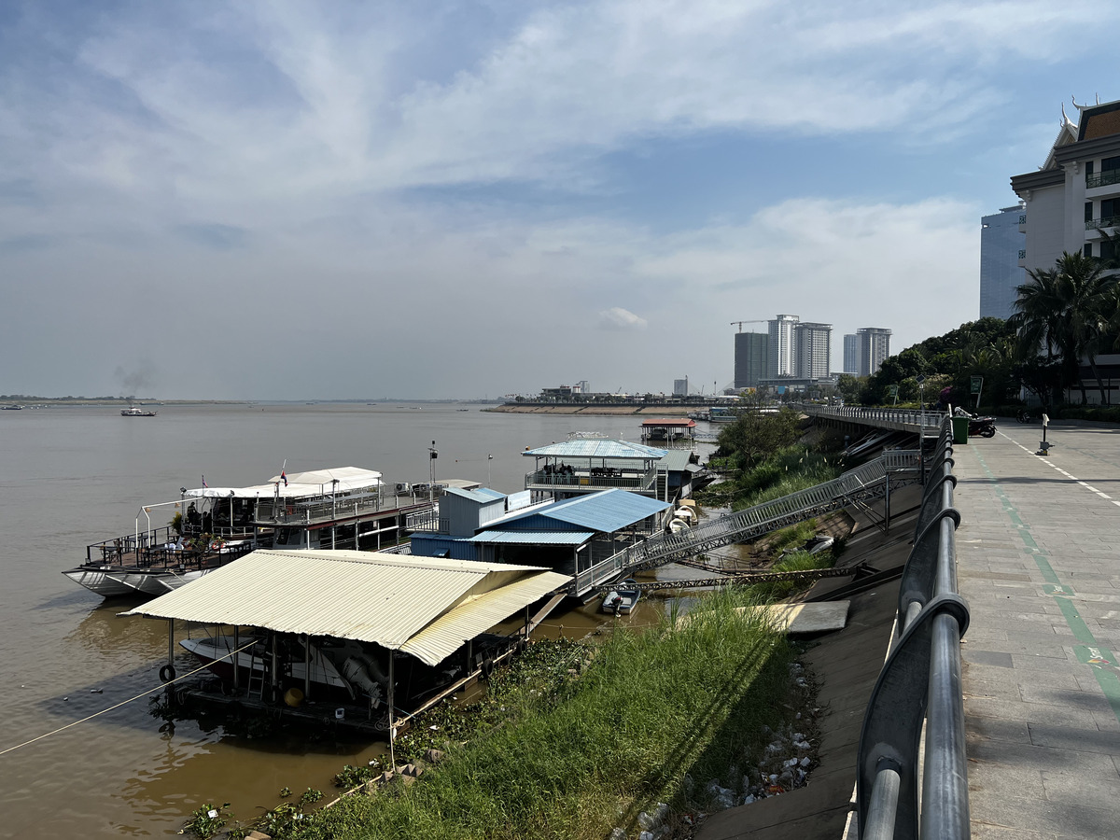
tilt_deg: -0.9
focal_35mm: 26
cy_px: 420
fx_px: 841
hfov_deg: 67.3
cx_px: 560
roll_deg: +0.5
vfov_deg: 53.1
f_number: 1.5
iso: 50
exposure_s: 1/6993
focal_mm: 5.7
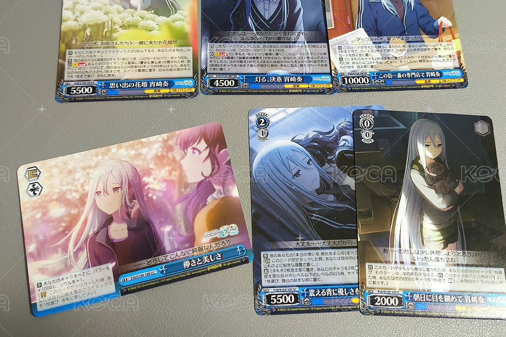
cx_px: 257
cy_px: 109
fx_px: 576
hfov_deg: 47.4
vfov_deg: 32.3
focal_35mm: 41
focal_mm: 5.24
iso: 800
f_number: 1.75
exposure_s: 1/60
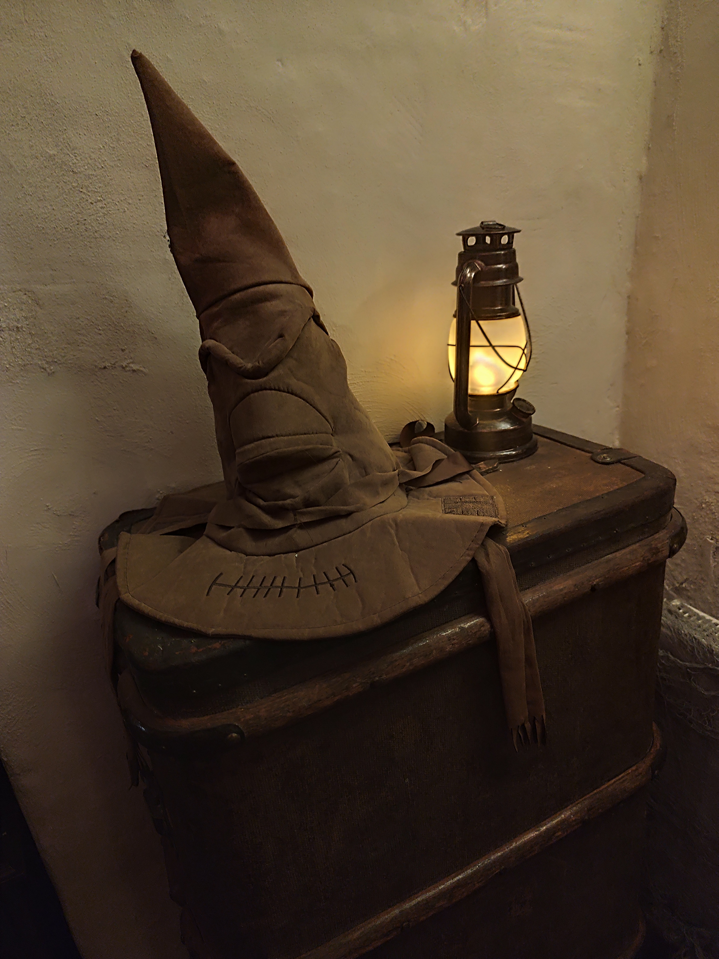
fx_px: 637
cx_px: 360
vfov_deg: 73.9
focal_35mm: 23
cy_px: 480
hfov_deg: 58.9
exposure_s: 1/10
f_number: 1.65
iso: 3200
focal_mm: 6.19
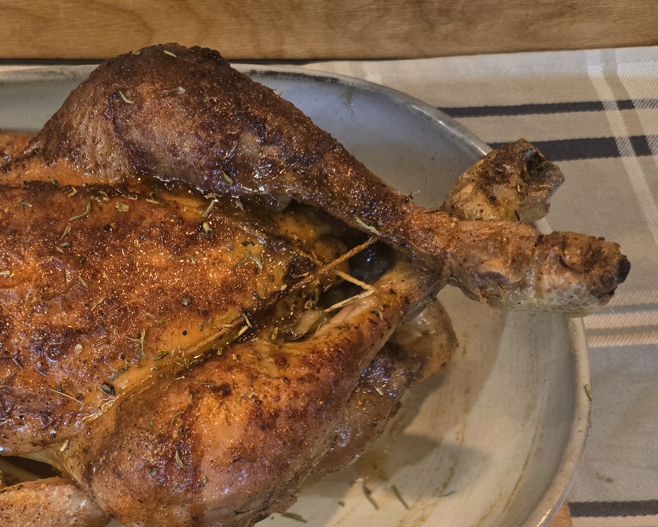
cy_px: 431
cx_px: 119
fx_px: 818
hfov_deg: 41.7
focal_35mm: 42
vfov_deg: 34.4
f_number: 1.8
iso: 320
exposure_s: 1/101
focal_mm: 5.4
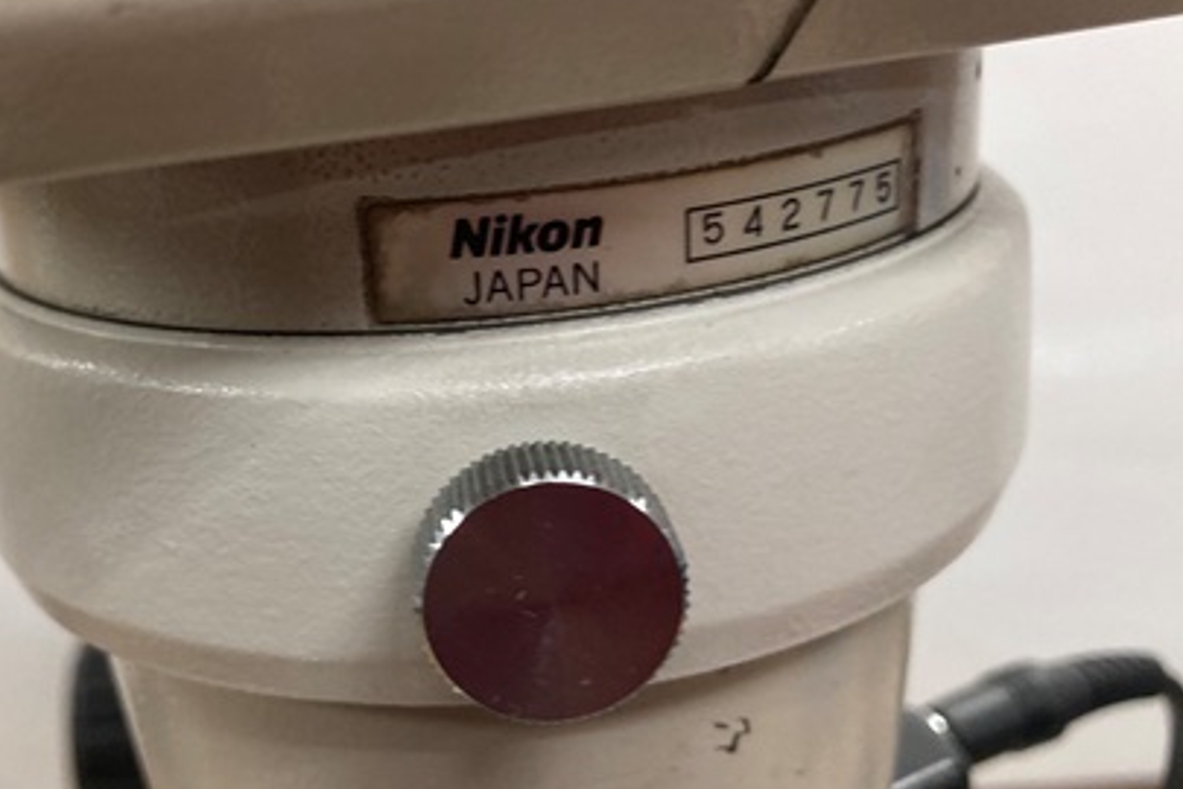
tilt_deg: -16.3
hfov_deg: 42.5
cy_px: 354
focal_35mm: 46
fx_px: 1511
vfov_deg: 29.2
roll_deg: +5.2
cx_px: 462
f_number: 1.8
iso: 100
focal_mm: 3.99
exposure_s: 1/60
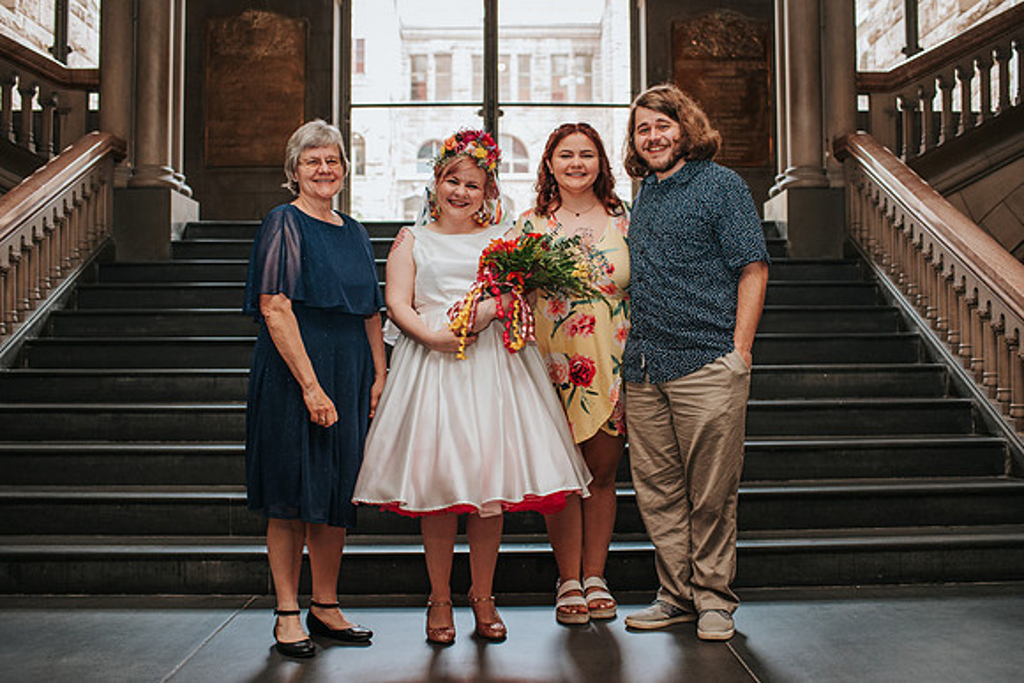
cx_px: 536
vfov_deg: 35.5
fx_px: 1068
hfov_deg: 51.2
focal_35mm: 38
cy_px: 326
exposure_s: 1/200
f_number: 3.2
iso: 1000
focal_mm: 35
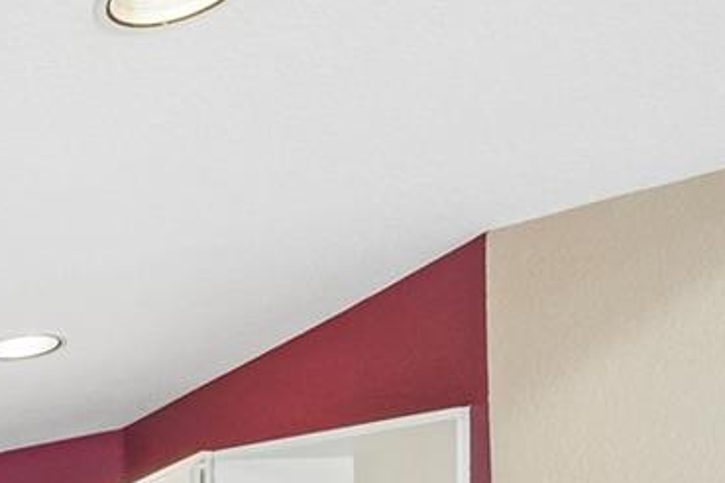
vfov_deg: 17.6
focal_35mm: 65
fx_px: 1309
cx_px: -621
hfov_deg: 20.4
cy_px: 825
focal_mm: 10
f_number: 8
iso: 800
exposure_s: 1/13
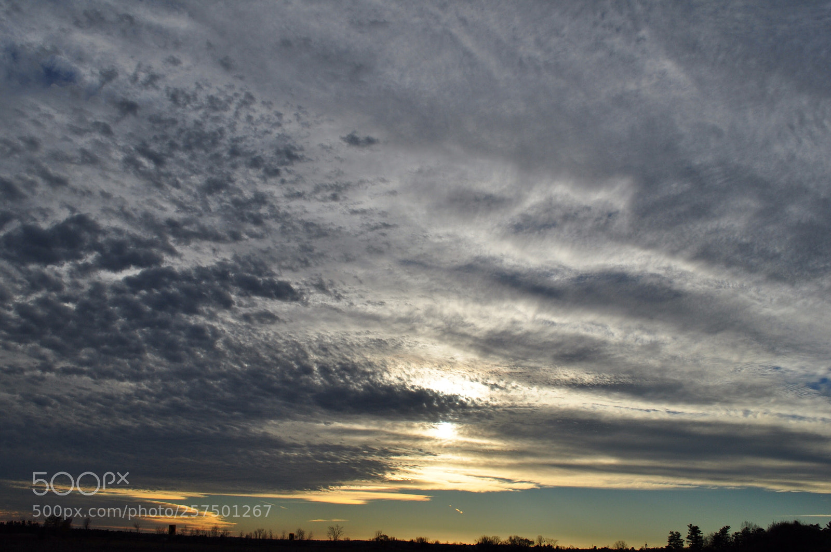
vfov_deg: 39.9
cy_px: 276
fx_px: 761
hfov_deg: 57.3
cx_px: 416
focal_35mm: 33
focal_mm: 22
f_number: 13
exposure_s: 1/640
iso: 200
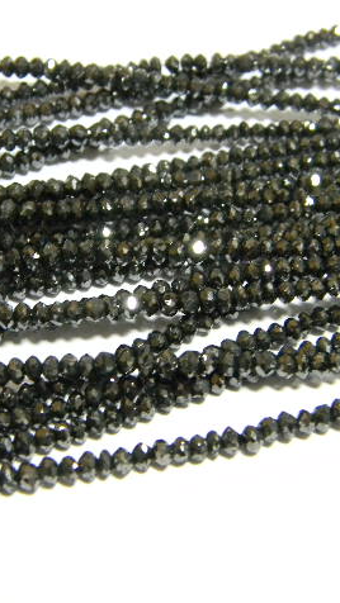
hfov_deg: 14.7
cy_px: 302
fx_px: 1313
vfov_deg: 25.9
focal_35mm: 82
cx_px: 218
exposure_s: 1/11.6
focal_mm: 10.1
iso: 400
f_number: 4.1
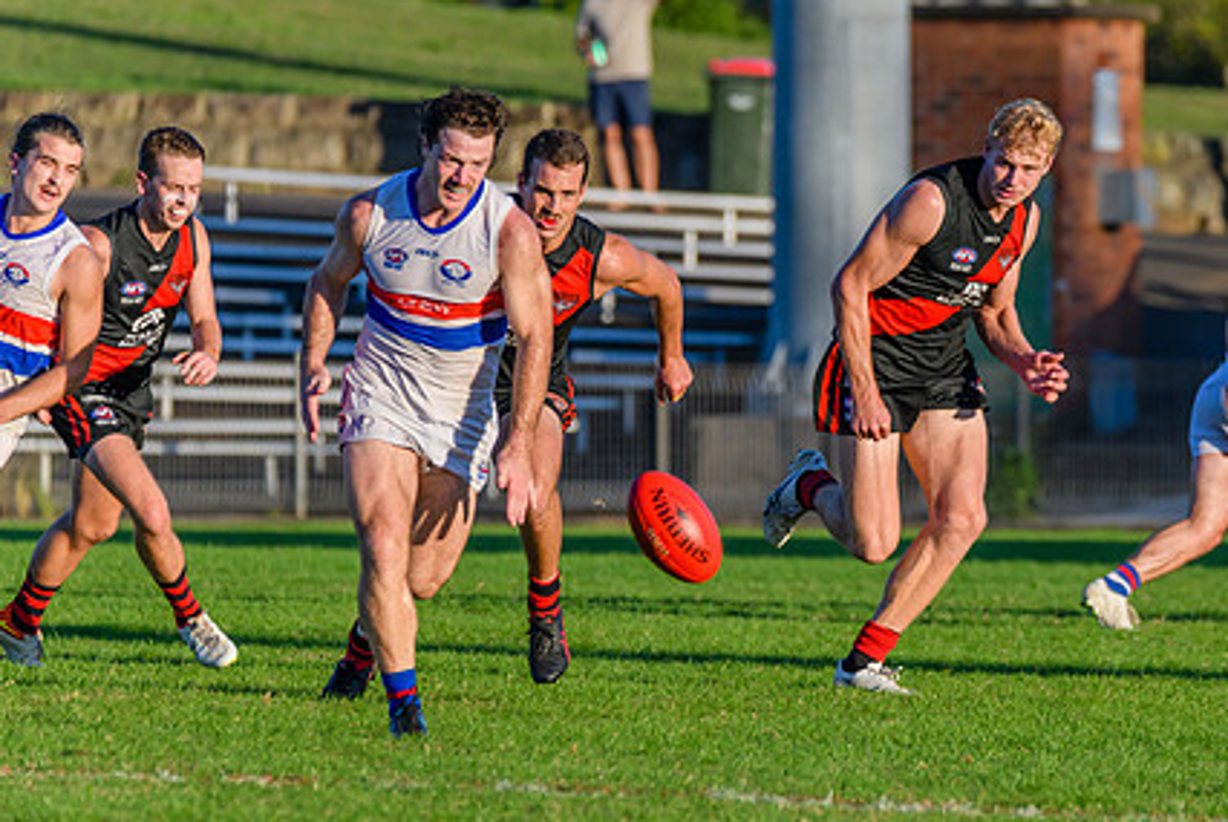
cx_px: 848
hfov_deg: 3.7
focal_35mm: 551
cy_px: 464
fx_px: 18814
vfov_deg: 2.5
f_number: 6
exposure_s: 1/2000
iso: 1000
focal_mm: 360
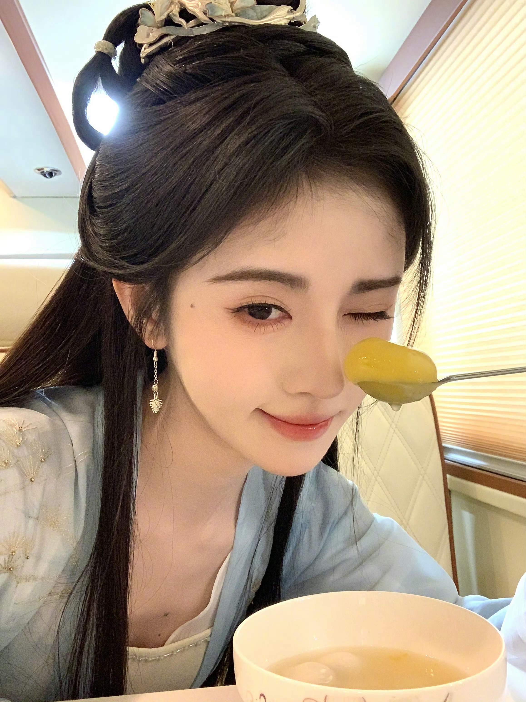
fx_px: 648
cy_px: 351
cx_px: 263
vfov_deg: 56.8
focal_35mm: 32
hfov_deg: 44.2
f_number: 2.2
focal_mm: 2.87
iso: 320
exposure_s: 1/25
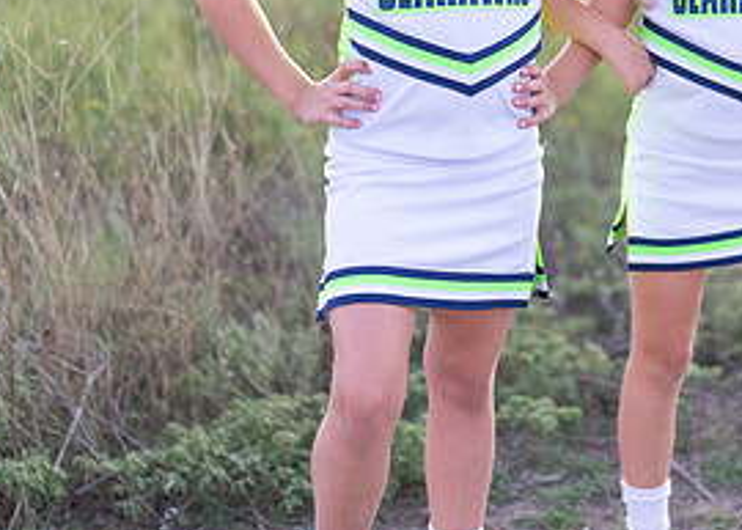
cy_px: 82
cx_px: 599
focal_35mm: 114
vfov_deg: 12.5
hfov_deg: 17.4
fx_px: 2403
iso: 1000
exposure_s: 1/320
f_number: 1.2
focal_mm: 50
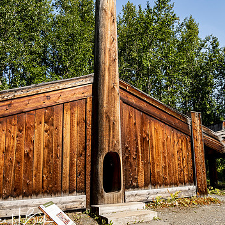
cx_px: 148
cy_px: 117
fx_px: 257
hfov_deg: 46.6
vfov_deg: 47.2
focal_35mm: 35
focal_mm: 12
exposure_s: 1/500
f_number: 8
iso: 400
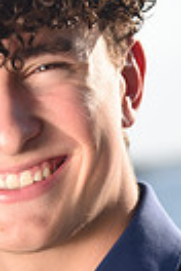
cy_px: 308
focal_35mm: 404
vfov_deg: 5.1
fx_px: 3047
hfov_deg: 3.4
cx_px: 13
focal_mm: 92
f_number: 4
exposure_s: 1/1250
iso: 200
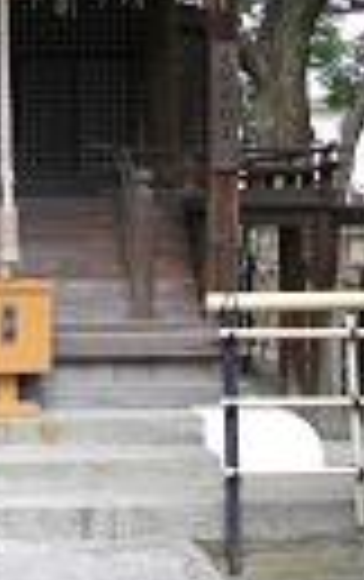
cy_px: 54
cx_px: -20
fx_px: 1614
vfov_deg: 20.0
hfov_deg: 12.7
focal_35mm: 102
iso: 100
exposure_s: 1/125
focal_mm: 5.7
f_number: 2.9
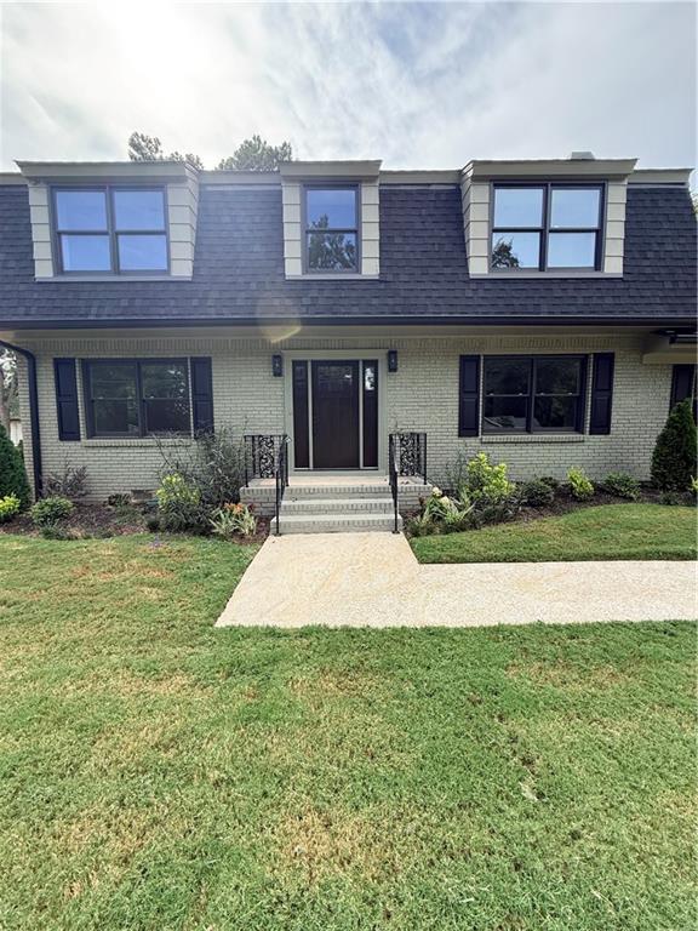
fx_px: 376
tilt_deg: -4.2
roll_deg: +0.2
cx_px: 349
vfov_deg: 102.1
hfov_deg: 85.7
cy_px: 466
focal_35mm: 14
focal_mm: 2.22
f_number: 2.2
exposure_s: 1/502
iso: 50
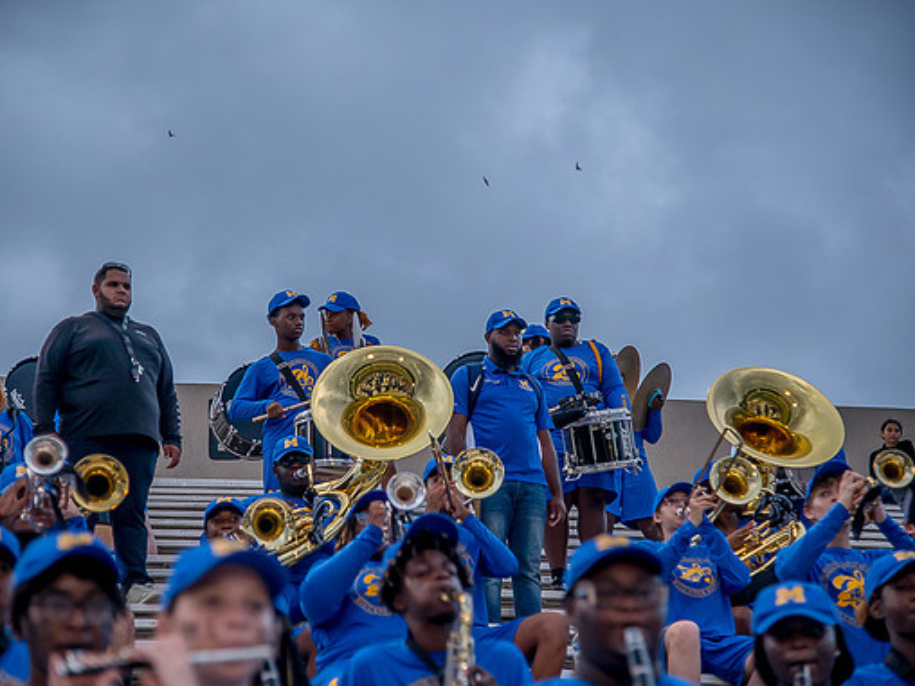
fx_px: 2670
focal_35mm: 101
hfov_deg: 19.4
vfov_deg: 14.6
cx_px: 412
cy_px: 344
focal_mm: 92
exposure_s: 1/200
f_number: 4
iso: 400
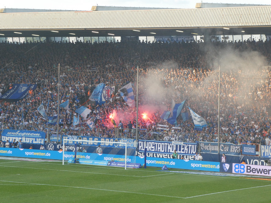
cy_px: 102
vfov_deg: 12.0
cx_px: 136
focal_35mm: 124
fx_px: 971
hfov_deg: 15.9
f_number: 5.2
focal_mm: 22.3
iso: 125
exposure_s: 1/80
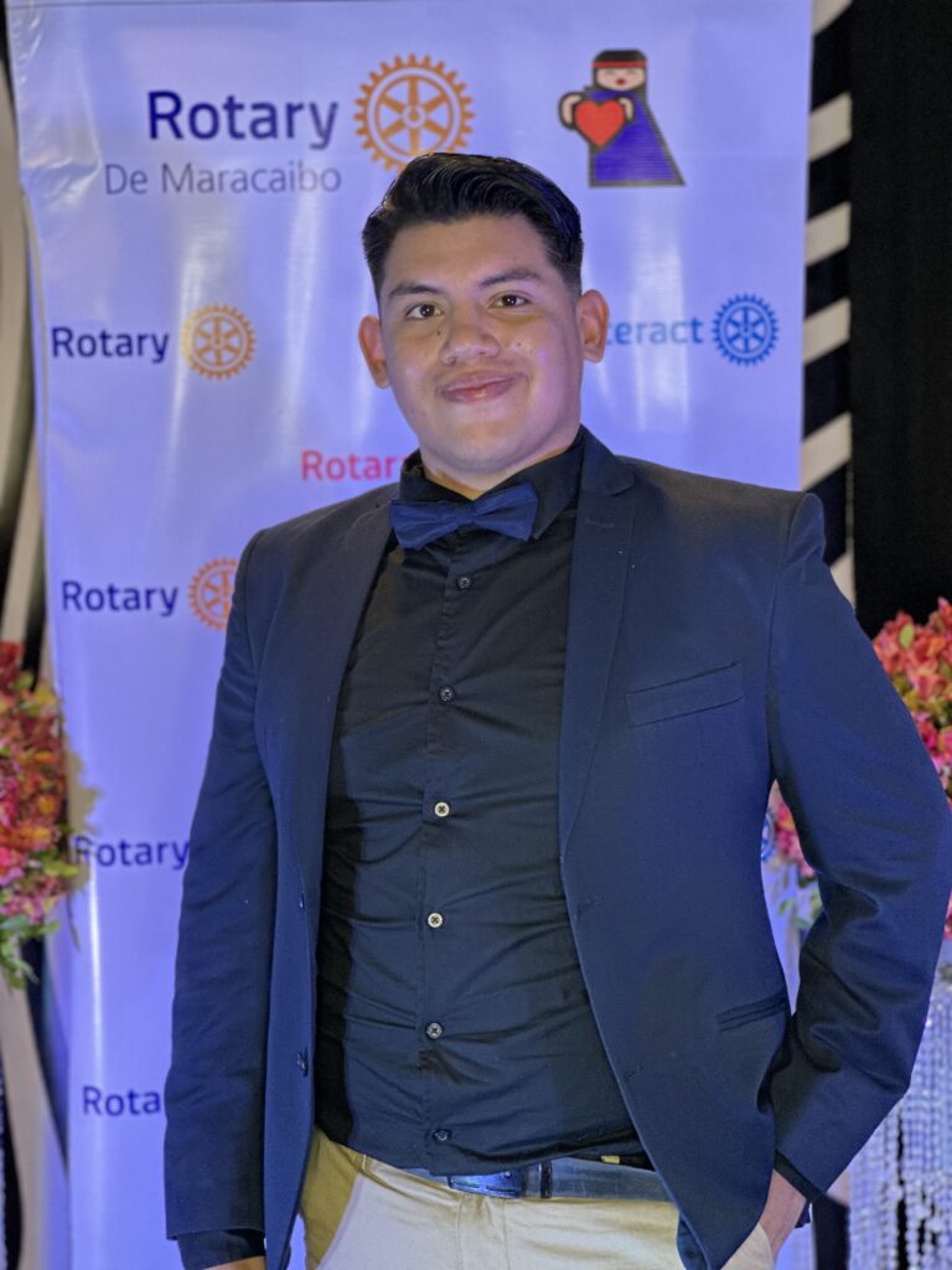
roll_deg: +0.3
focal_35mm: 77
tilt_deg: -4.0
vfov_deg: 25.3
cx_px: 476
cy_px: 635
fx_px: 2824
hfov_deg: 19.1
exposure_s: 1/24
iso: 320
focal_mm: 9
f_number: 2.8
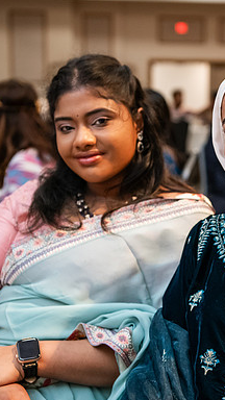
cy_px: 201
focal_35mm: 76
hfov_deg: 15.7
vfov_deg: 27.9
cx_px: 198
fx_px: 806
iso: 2000
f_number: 3.2
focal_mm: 48
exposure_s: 1/200
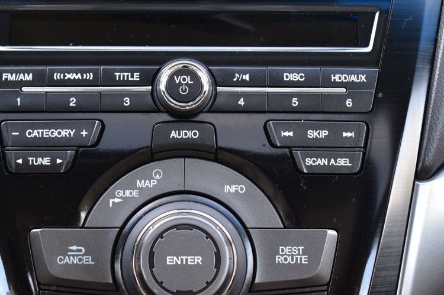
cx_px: 192
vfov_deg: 12.1
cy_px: 104
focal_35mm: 113
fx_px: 1389
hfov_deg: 18.2
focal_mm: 55
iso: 400
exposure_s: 1/20
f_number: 6.3
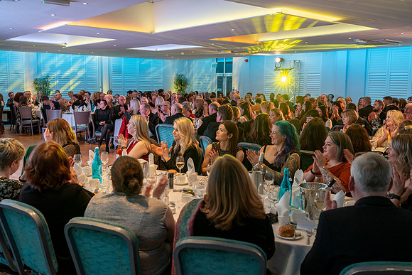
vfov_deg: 37.9
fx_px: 401
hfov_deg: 54.4
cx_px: 206
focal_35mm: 35
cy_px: 138
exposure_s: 1/60
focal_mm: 35
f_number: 4.5
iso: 800
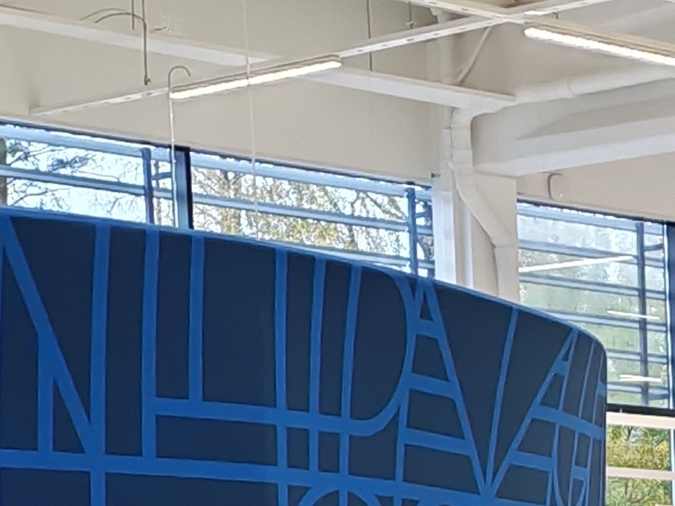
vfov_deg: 7.9
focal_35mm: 172
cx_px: 1077
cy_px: 1242
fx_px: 3353
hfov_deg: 11.0
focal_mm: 6.12
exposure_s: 1/100
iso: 400
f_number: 1.9
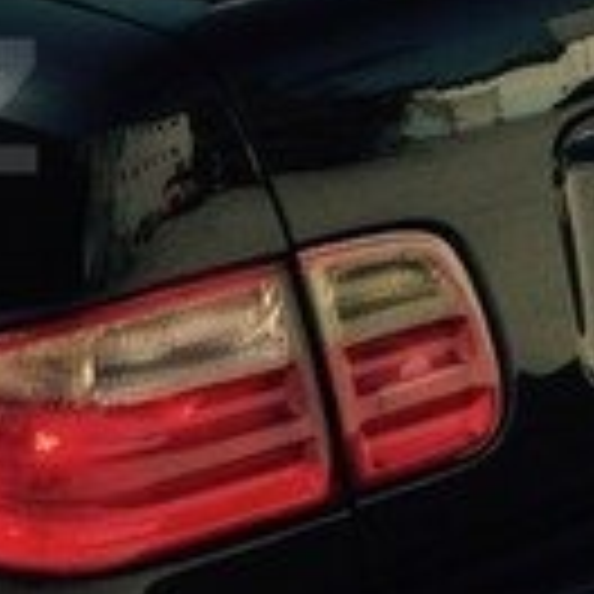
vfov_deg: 11.9
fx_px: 2834
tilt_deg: -13.4
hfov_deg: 11.3
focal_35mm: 146
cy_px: 106
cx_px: -423
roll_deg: -3.0
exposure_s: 1/951
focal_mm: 4.12
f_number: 2.4
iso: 50
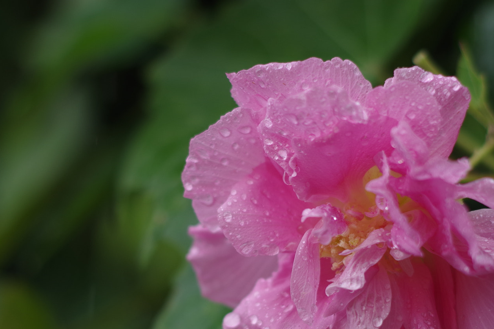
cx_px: 231
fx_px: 1674
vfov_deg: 11.2
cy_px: 240
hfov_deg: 16.8
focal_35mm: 122
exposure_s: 1/500
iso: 100
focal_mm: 50
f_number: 2.2
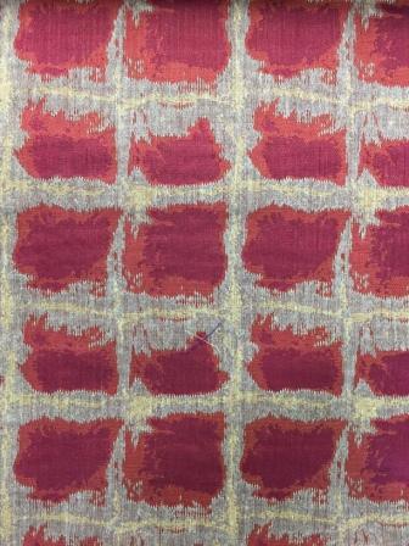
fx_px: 457
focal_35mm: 29
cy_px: 273
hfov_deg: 48.2
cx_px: 204
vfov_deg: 61.7
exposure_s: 1/33
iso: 200
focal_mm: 4.15
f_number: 2.2
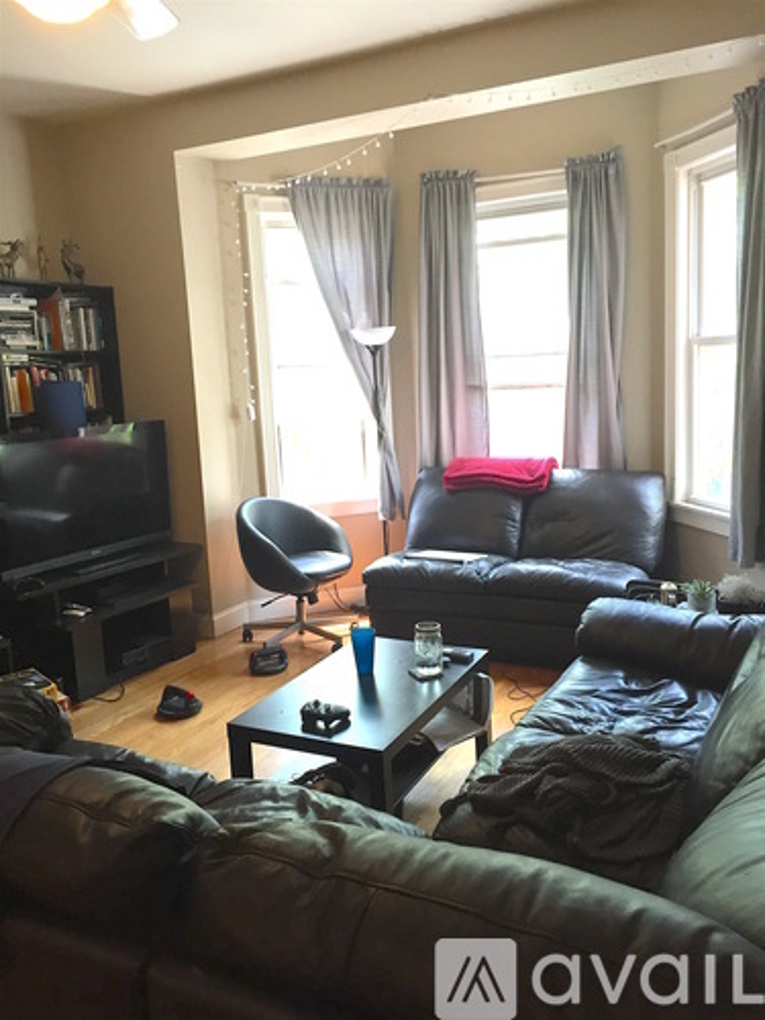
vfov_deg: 61.7
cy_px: 510
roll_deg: +2.1
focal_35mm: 29
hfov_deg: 48.2
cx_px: 382
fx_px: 855
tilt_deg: -7.6
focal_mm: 4.15
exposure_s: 1/30
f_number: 2.2
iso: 40
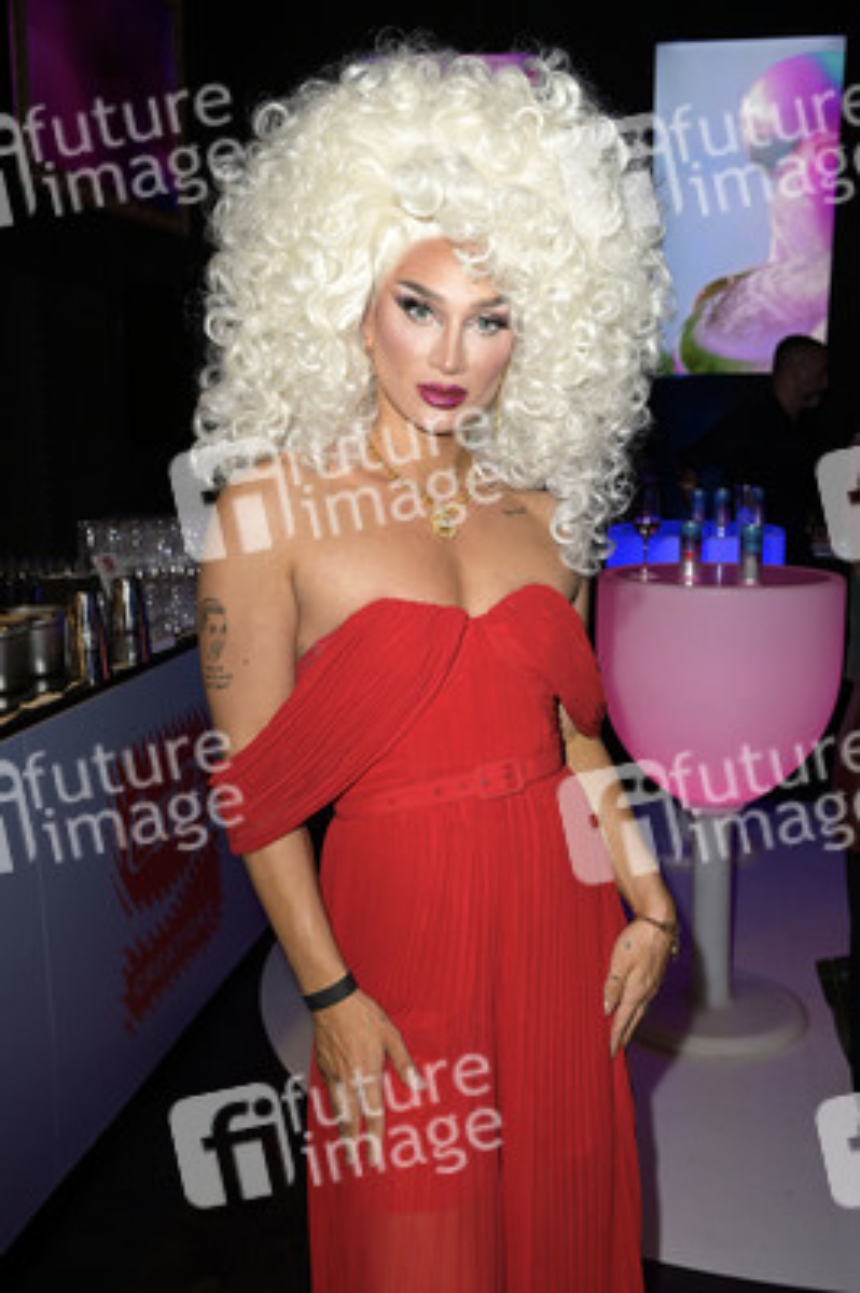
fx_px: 1220
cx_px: 430
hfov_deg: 38.8
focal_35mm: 34
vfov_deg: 55.8
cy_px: 646
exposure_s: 1/250
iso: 2500
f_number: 5
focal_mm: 34
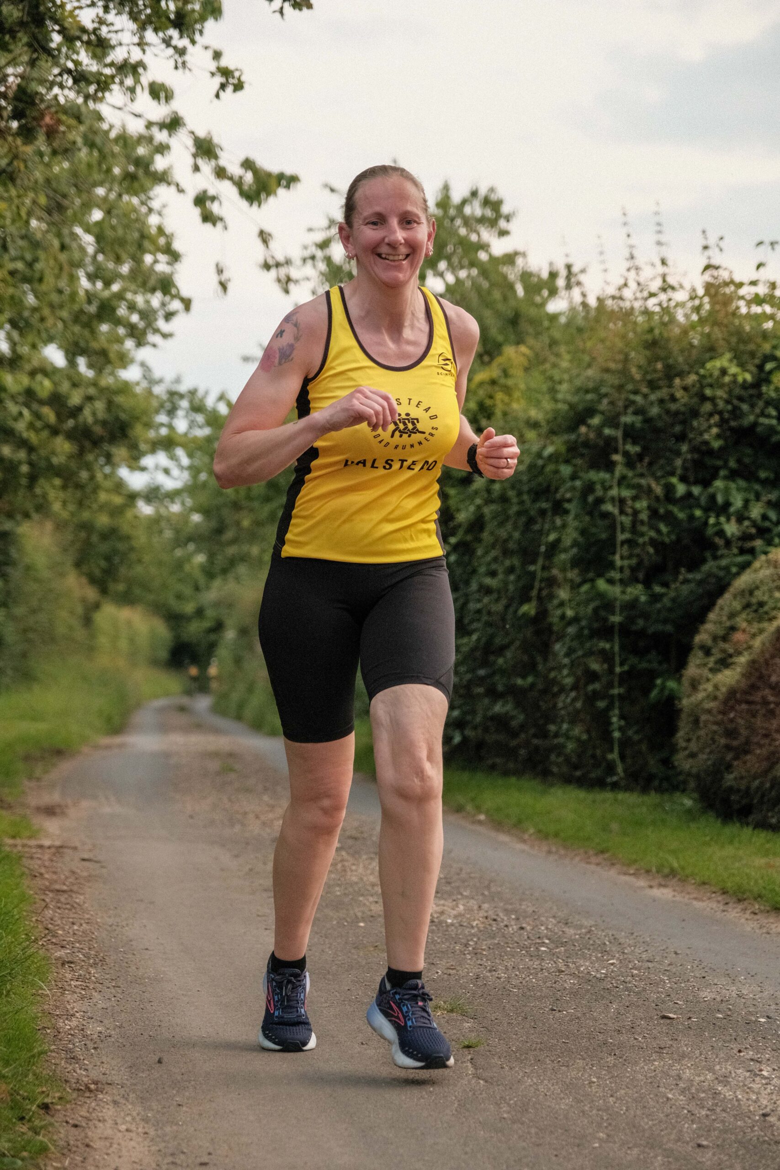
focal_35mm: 83
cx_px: 390
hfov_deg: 16.5
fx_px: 2697
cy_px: 585
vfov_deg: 24.5
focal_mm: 55
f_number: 2.8
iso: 2500
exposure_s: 1/1250
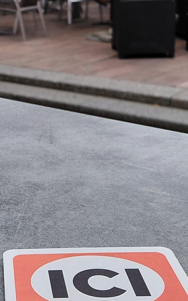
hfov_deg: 17.6
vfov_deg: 28.0
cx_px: 16
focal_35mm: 73
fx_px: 598
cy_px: 103
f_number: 1.8
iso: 50
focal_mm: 4.69
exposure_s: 1/1564
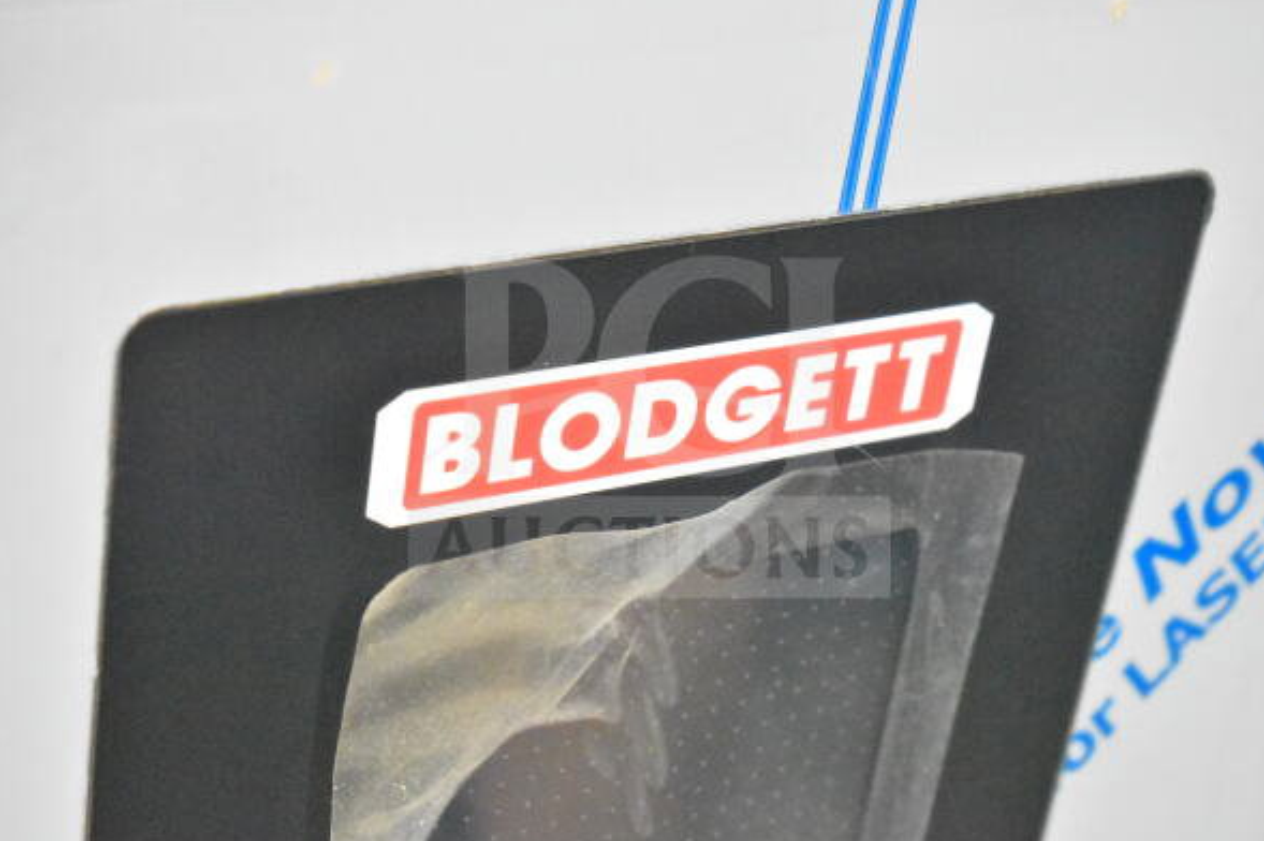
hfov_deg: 23.8
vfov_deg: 16.0
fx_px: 3001
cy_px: 428
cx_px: 648
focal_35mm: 86
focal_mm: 55
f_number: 5.6
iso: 25600
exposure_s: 1/60
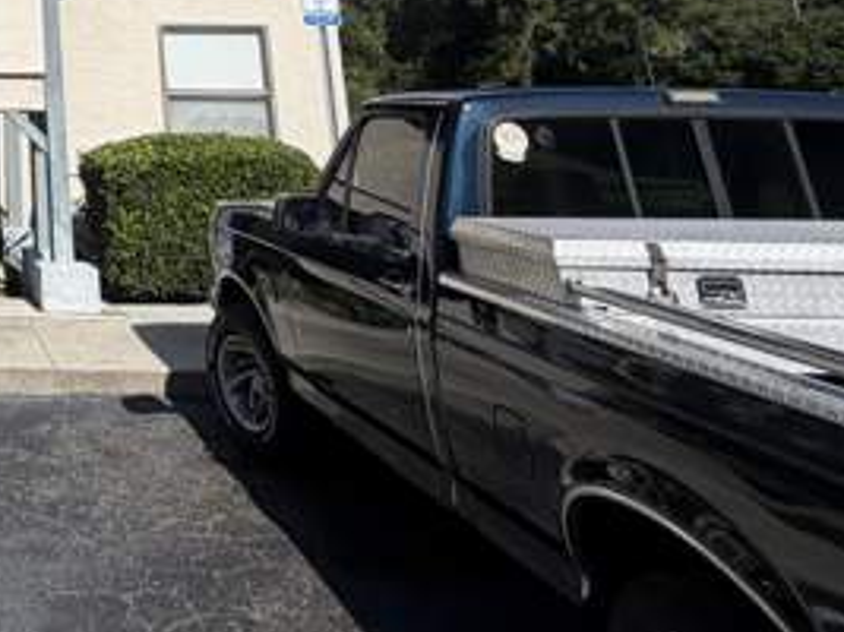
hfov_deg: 34.4
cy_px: -164
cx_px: -202
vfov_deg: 28.8
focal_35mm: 42
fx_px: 1024
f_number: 2.2
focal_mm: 2.22
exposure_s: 1/1001
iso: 20
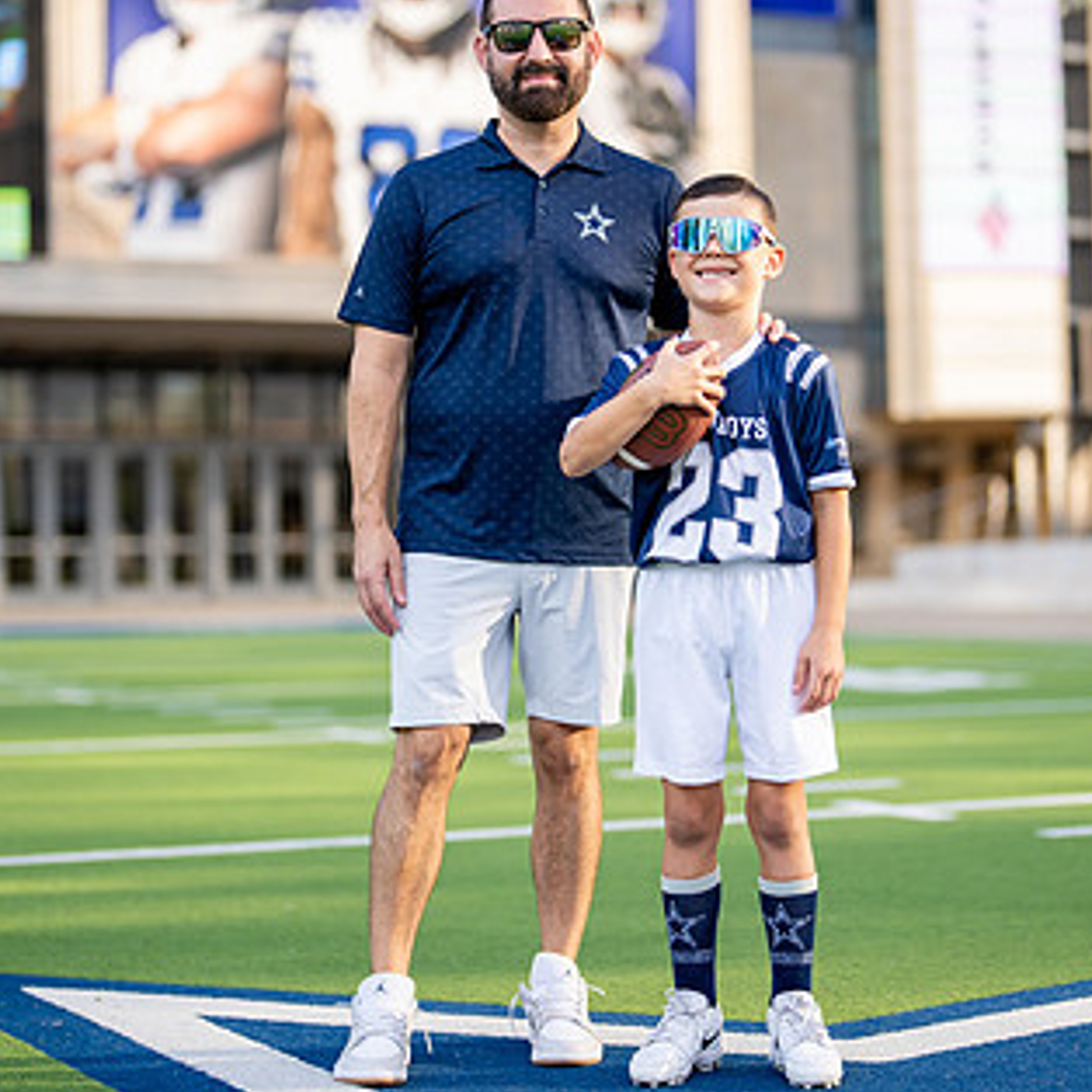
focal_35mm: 88
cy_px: 439
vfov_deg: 19.7
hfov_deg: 19.7
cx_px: 637
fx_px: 3141
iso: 100
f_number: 1.2
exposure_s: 1/2000
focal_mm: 50
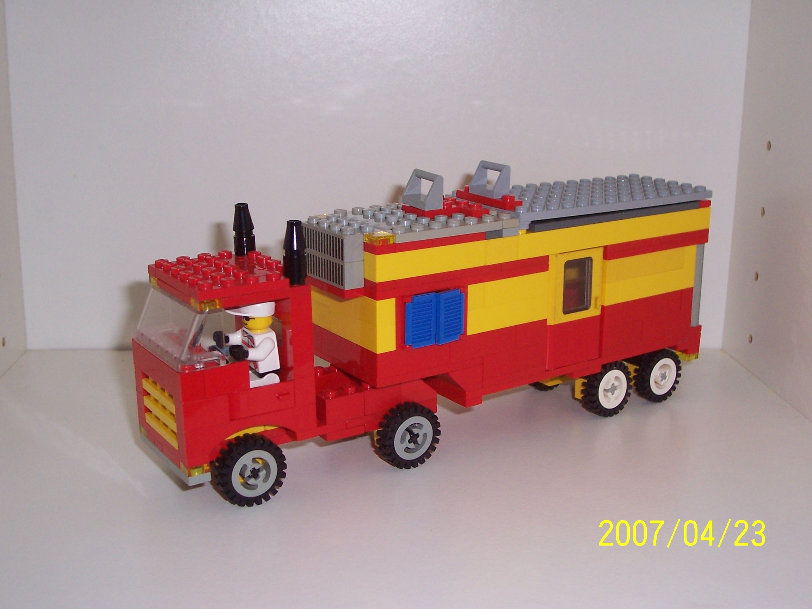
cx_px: 406
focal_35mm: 42
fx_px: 985
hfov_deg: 44.8
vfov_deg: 34.3
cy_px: 304
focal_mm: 7
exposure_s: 1/60
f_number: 3
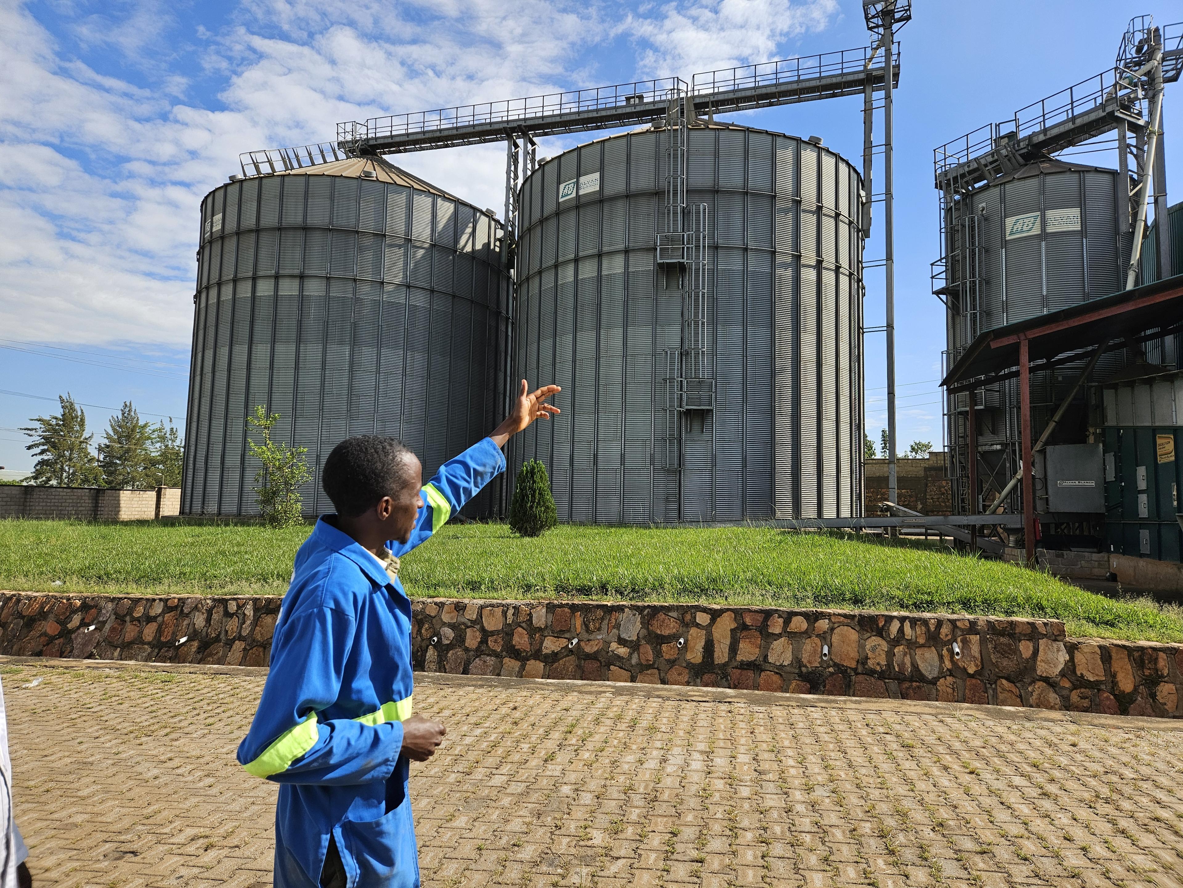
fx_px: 786
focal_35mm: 23
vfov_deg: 58.9
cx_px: 592
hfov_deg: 73.9
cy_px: 444
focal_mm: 5.4
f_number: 1.8
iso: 40
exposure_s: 1/2000
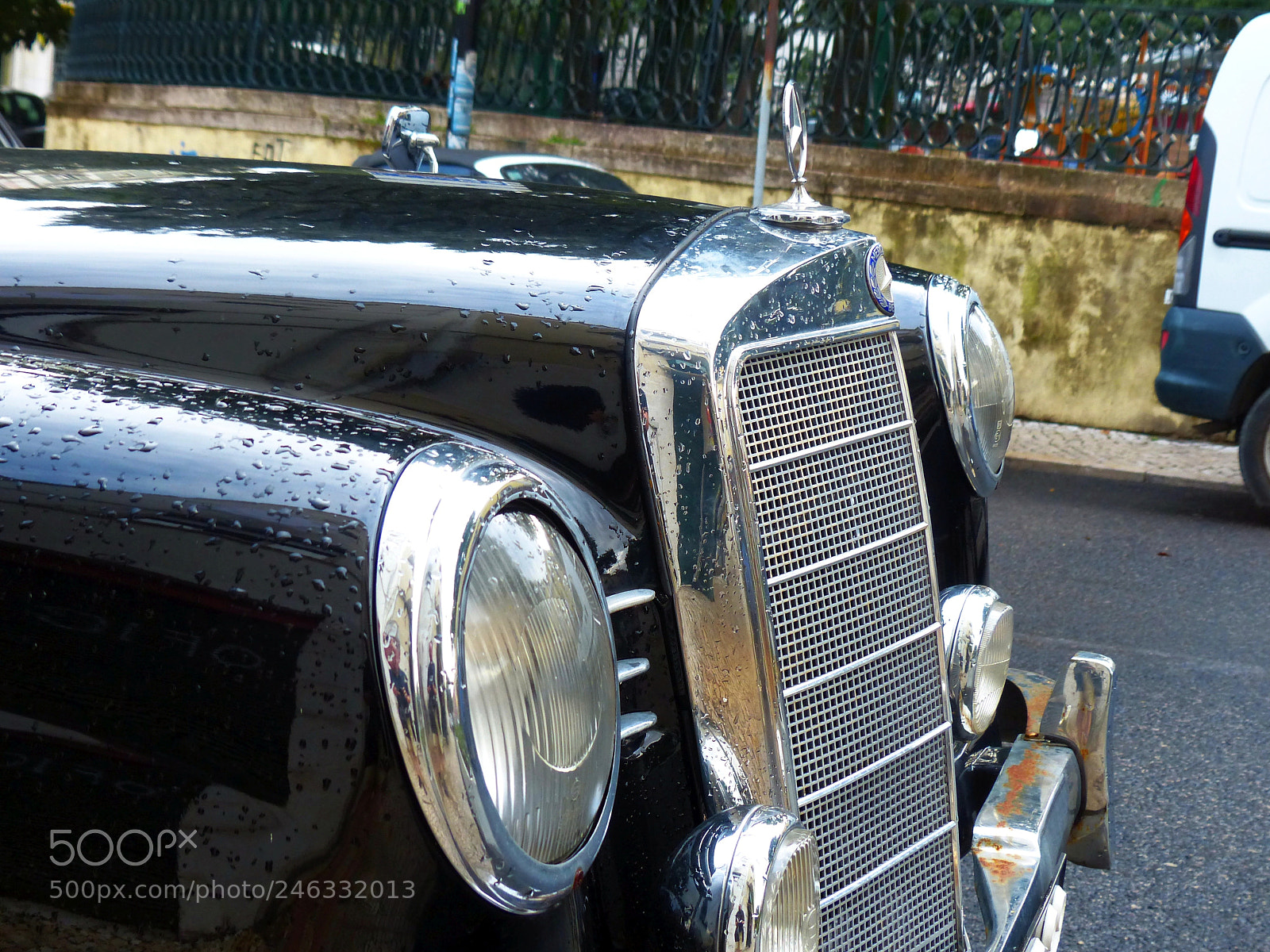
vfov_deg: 26.1
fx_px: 2055
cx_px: 635
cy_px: 476
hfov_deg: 34.3
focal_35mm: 56
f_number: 2.8
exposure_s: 1/50
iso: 200
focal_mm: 10.1
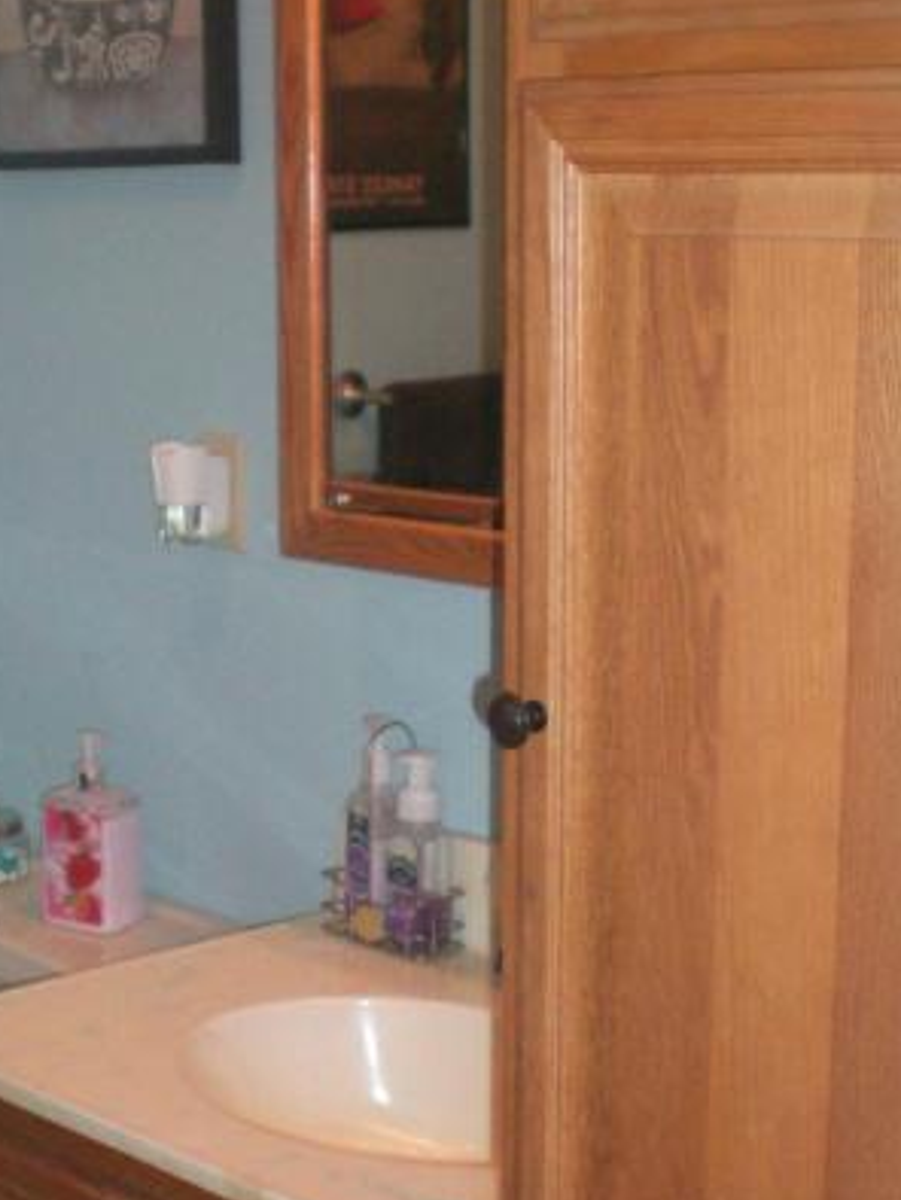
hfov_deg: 19.8
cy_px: 701
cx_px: 271
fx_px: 2565
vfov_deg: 26.3
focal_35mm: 74
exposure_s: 1/60
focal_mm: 6.3
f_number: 3.1
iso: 200
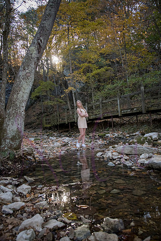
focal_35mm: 29
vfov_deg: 63.7
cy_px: 120
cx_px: 80
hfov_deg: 45.0
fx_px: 195
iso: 800
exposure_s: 1/200
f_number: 5
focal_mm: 29
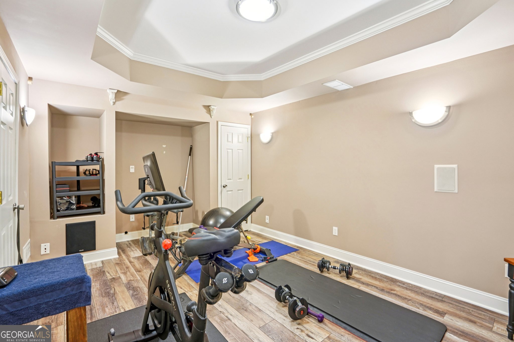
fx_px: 228
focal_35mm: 16
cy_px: 171
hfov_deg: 96.7
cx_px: 257
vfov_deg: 73.7
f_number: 10
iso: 400
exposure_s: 1
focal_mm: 16
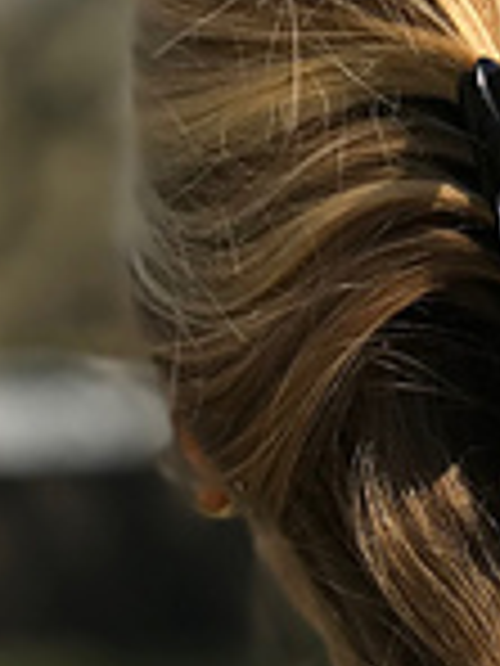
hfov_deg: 7.6
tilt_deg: -9.4
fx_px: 3698
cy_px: 652
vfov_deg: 10.2
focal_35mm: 192
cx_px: 736
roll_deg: -0.6
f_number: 2.8
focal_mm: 6.6
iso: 20
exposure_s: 1/1212
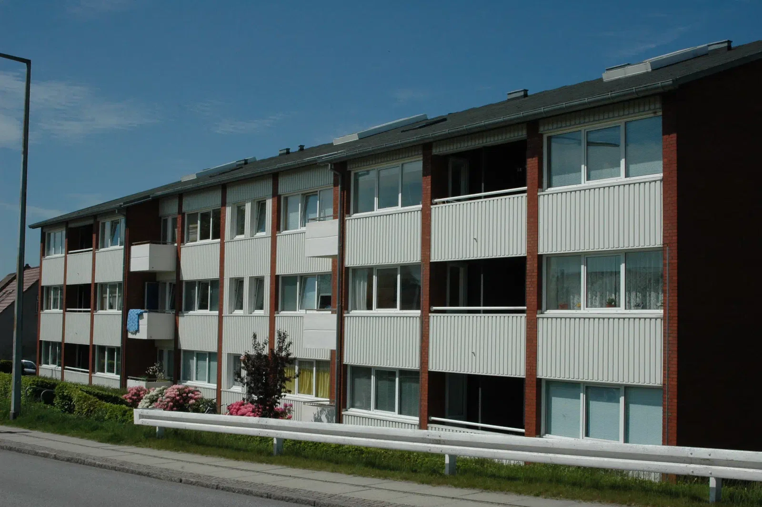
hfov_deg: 41.1
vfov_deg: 28.0
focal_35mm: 48
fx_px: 1015
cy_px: 254
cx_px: 381
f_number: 13
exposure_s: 1/640
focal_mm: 32
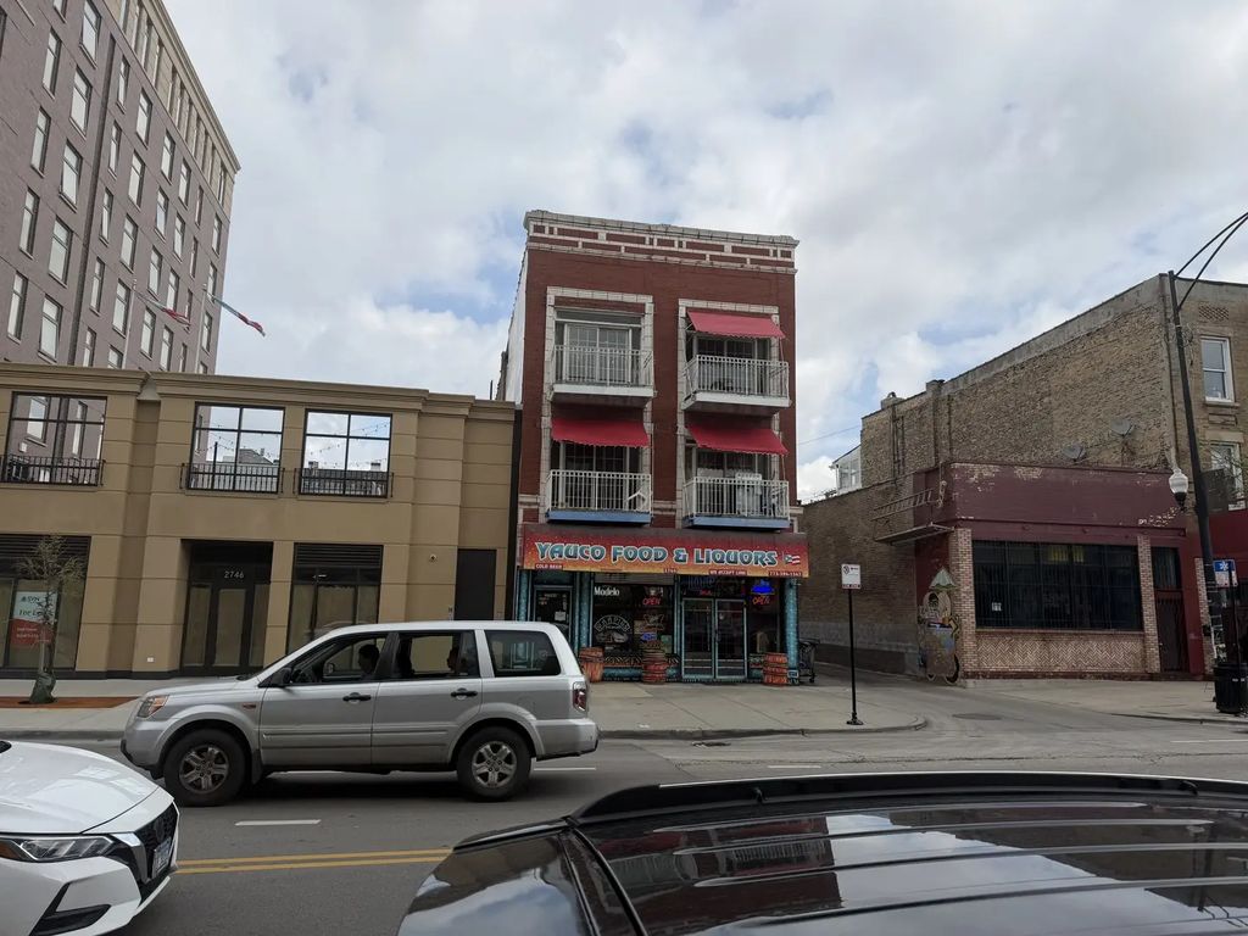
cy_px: 468
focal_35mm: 24
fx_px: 865
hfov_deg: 71.6
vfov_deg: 56.8
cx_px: 624
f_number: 1.78
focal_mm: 6.76
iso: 80
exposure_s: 1/7353
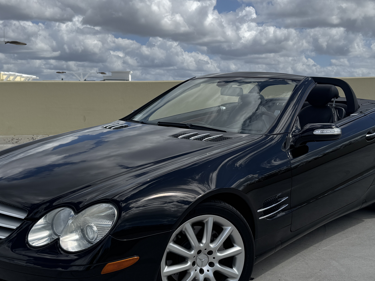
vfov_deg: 34.1
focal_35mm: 42
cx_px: 178
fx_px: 455
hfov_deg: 44.8
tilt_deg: -12.2
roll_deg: +0.0
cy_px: 181
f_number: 1.78
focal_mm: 6.76
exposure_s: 1/7937
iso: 80
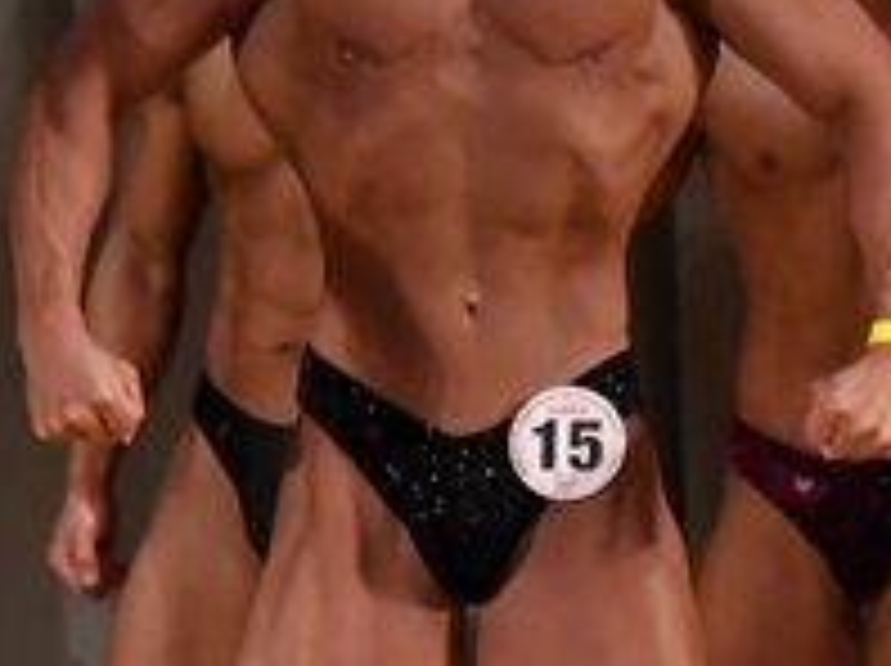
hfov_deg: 2.1
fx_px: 24706
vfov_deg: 1.5
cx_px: 1087
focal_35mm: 961
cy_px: 459
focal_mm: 170
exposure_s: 1/400
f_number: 5.6
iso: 3200
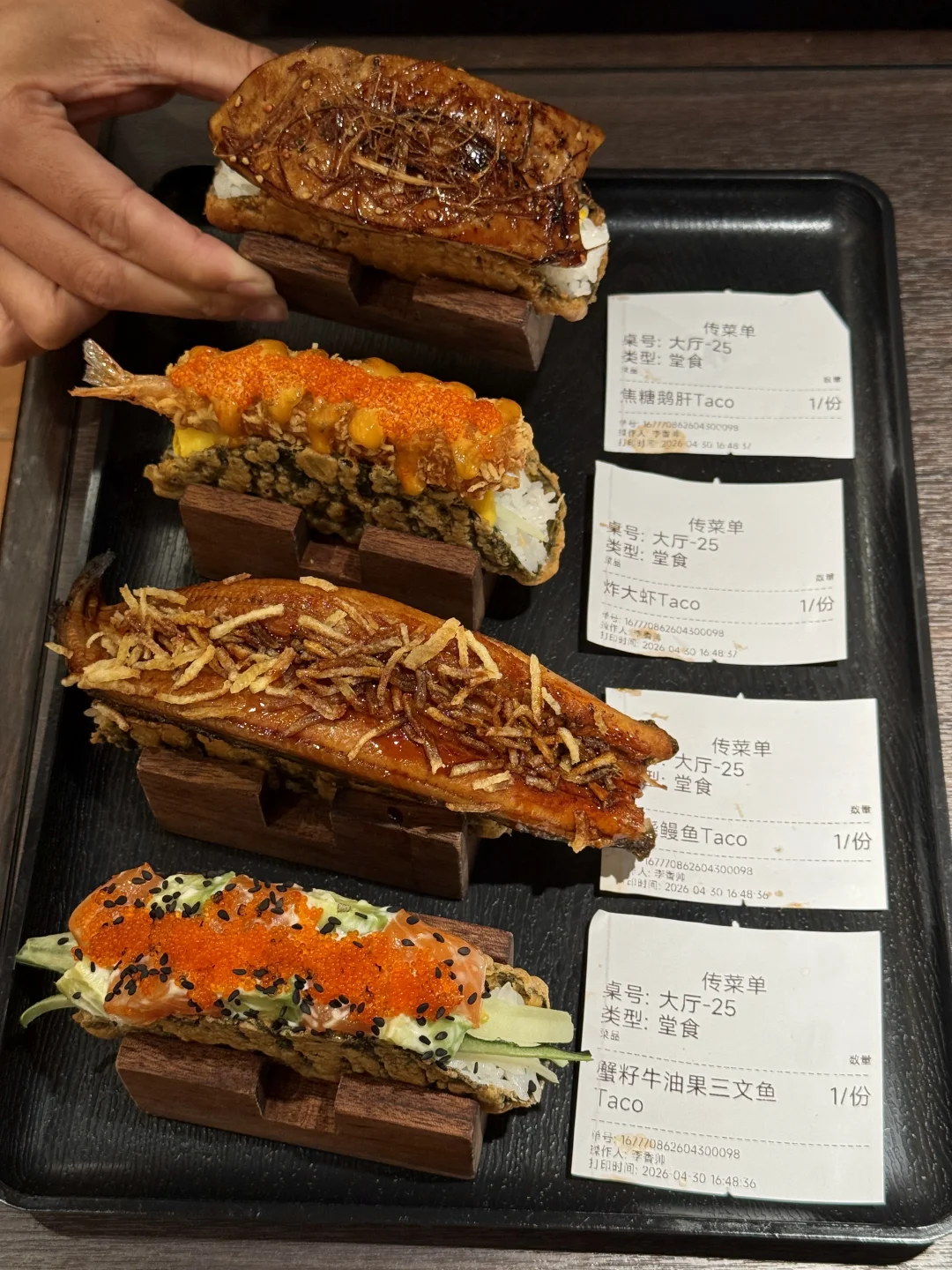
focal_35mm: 48
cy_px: 635
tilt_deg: -60.1
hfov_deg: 30.3
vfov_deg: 39.7
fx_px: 1760
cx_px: 476
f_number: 1.78
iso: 80
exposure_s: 1/73
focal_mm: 6.76
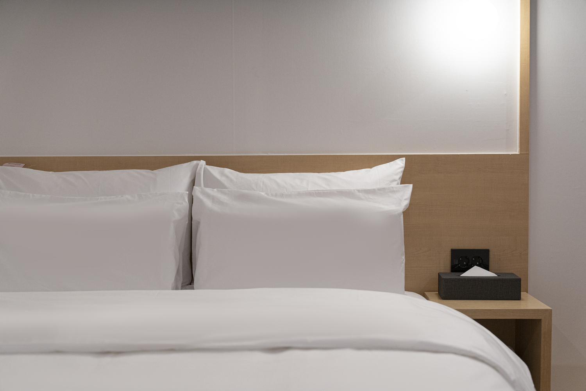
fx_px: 765
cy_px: 196
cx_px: 293
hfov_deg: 41.9
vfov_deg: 28.6
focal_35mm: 47
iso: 1600
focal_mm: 47
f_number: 2.8
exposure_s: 1/500
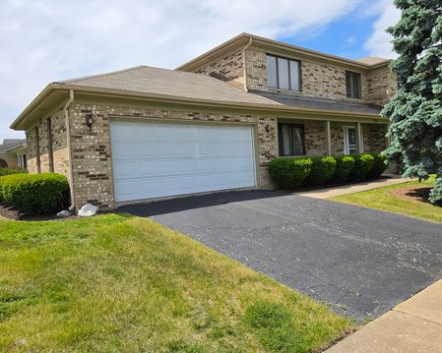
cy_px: 173
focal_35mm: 25
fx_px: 327
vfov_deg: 56.8
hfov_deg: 67.9
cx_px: 243
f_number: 1.4
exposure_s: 1/7939
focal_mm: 6.5
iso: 50
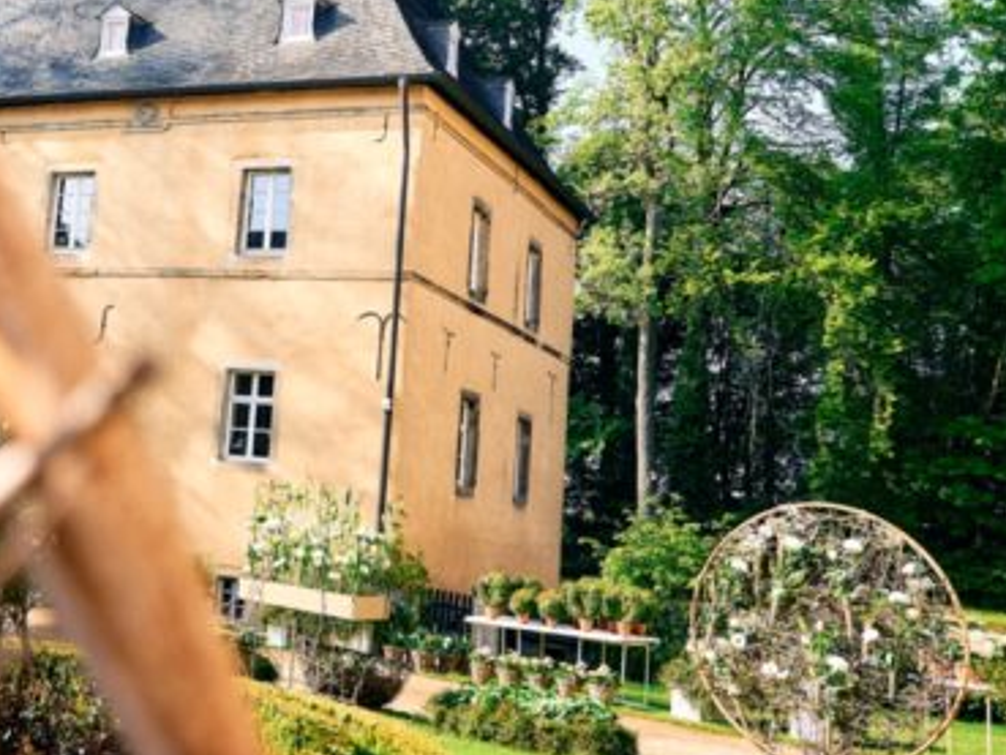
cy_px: 240
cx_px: 120
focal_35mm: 48
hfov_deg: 37.3
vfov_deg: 30.0
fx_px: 1395
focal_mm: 24
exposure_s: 1/800
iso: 100
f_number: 2.8
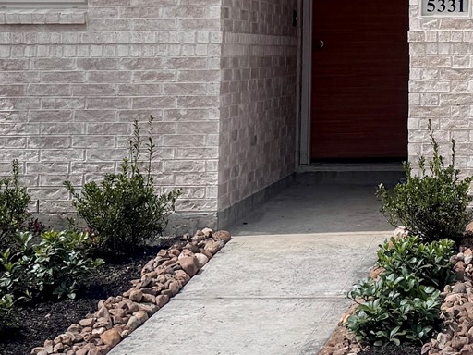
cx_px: 602
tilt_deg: +3.3
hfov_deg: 19.0
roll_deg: -0.1
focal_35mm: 96
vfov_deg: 15.0
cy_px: -27
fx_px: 1312
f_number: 1.78
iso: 80
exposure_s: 1/7092
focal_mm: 6.76
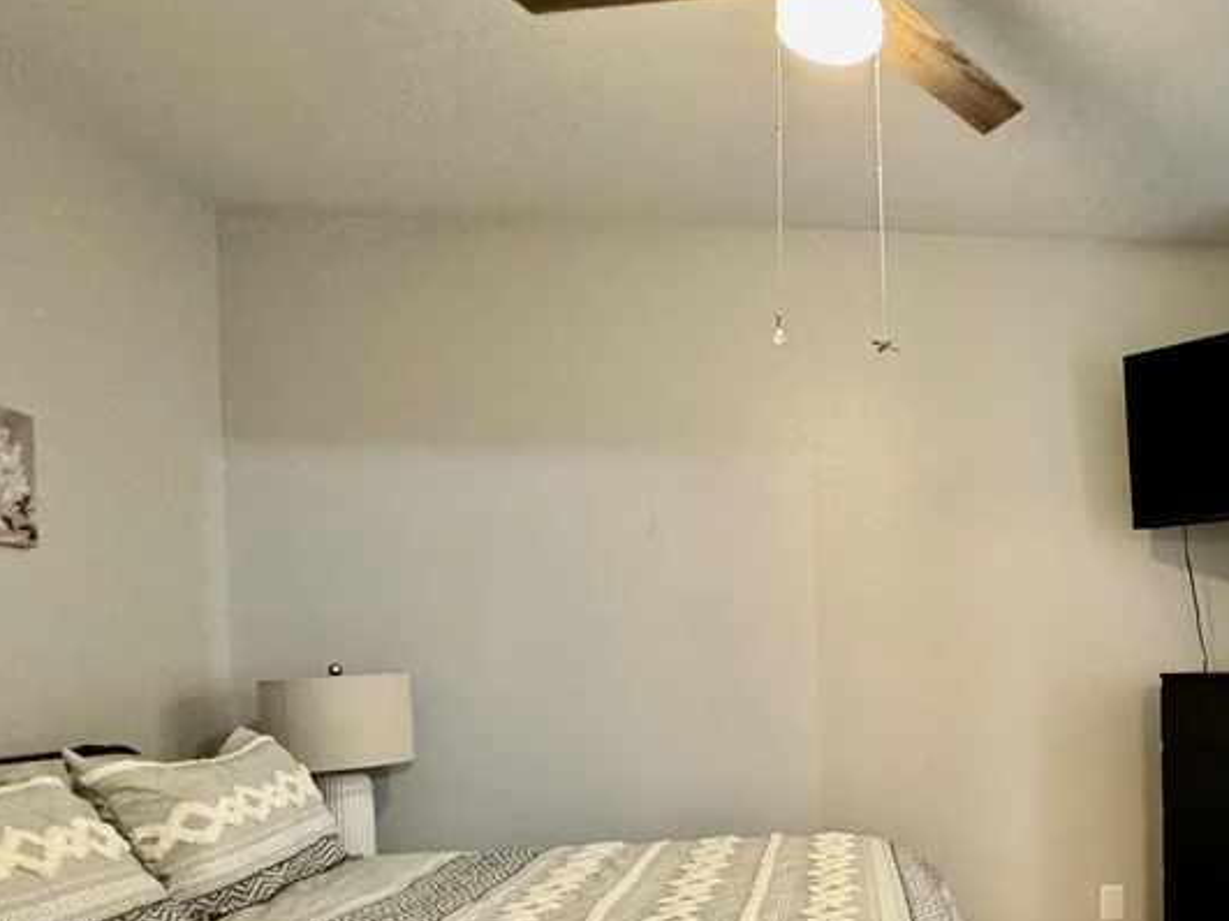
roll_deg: +1.3
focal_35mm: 27
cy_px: 678
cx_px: 993
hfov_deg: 59.9
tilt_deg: -1.0
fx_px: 958
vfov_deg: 49.5
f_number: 2.2
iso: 1000
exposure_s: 1/60
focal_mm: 2.22
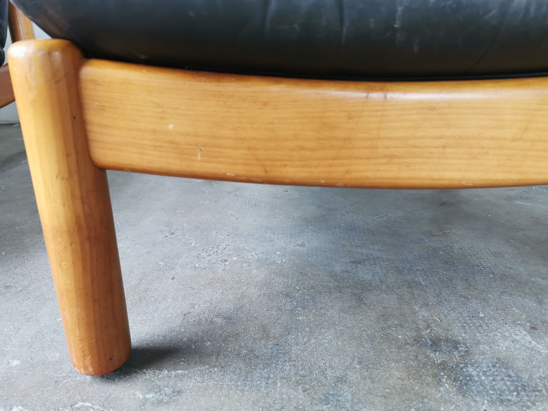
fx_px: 427
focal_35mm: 27
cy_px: 206
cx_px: 274
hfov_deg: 65.3
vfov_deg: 51.4
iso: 250
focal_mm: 5.56
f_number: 1.6
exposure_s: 1/50
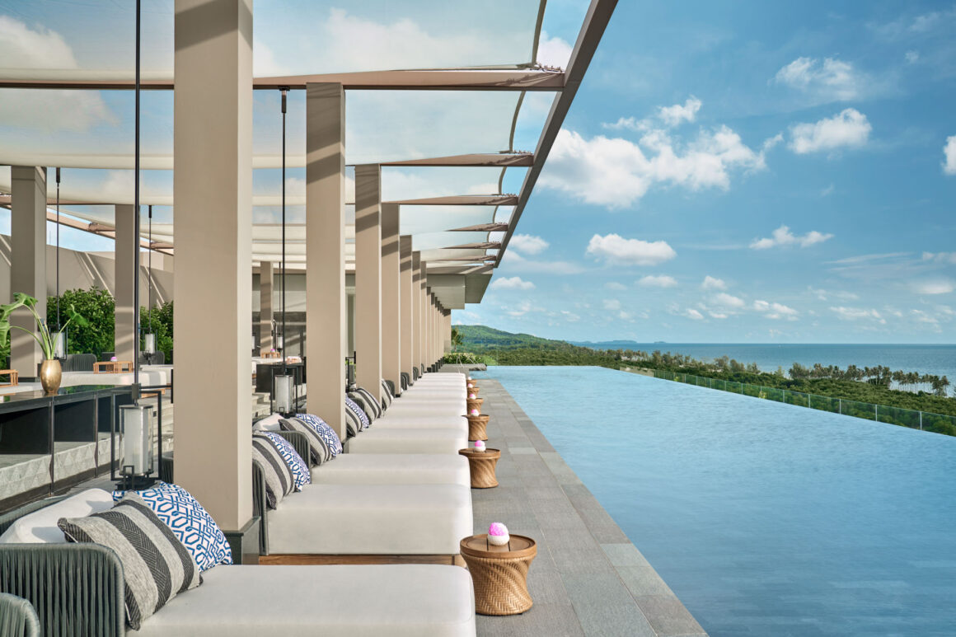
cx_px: 478
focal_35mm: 31
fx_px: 823
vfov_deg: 42.3
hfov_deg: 60.3
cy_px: 318
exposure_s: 1/20
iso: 160
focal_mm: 31
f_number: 8
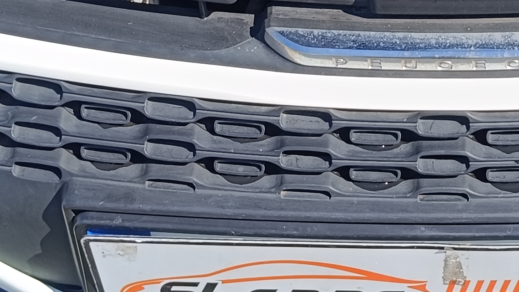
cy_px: -180
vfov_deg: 12.1
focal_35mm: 94
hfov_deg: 22.3
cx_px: 428
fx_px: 1294
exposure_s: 1/657
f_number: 1.88
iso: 51
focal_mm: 5.59
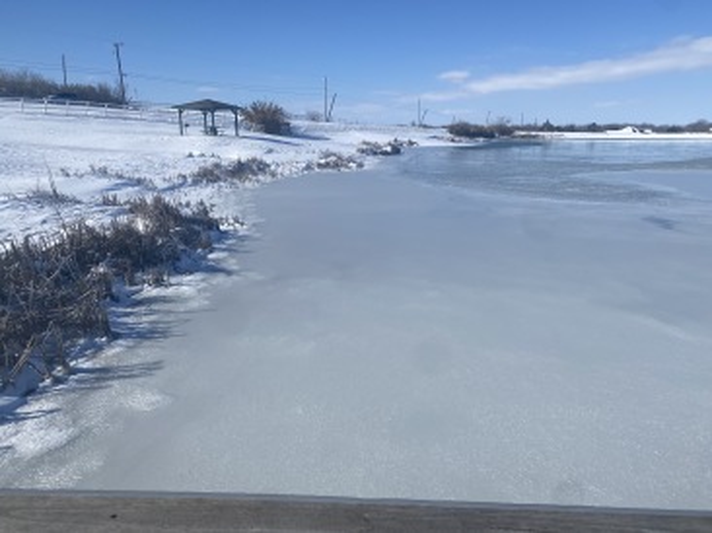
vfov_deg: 53.0
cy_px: 266
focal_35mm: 26
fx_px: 534
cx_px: 356
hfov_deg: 67.3
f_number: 1.8
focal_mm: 4.25
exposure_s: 1/8197
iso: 32
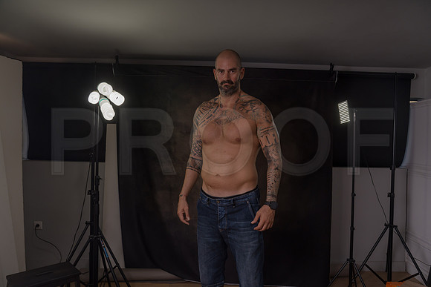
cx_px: 216
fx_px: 311
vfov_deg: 49.6
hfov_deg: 69.4
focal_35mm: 26
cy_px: 144
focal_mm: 26
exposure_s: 1/200
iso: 100
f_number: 7.1
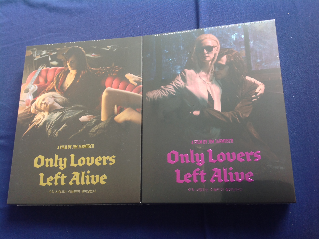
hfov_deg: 52.7
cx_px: 160
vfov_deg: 40.6
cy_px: 120
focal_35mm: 35
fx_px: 322
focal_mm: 4.28
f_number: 2.4
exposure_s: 1/15
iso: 80
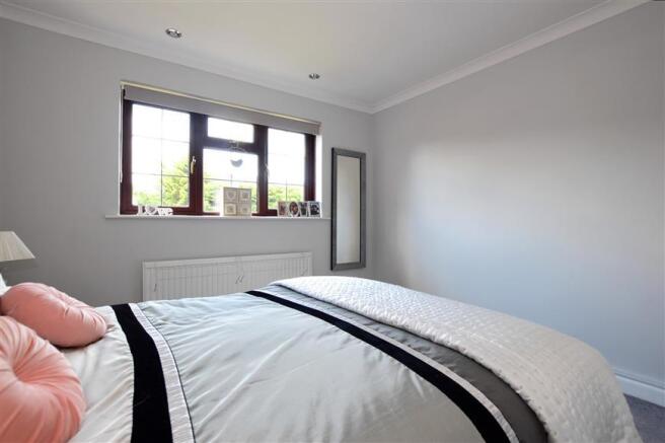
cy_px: 222
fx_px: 277
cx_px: 332
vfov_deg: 77.3
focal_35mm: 15
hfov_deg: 100.4
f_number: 8
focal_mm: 10
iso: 400
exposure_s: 1/50
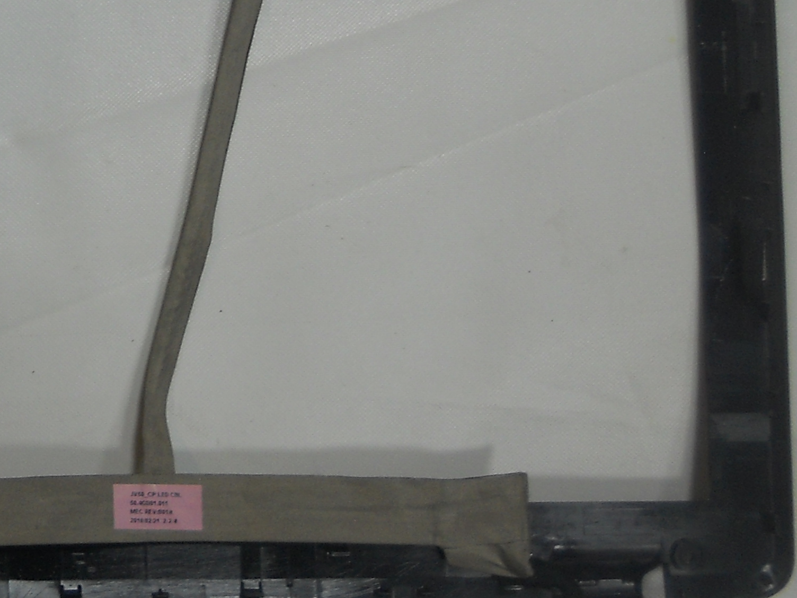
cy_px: 119
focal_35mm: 89
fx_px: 2049
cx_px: -49
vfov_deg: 16.5
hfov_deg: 21.1
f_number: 3.1
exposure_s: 1/30
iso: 125
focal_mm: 6.72
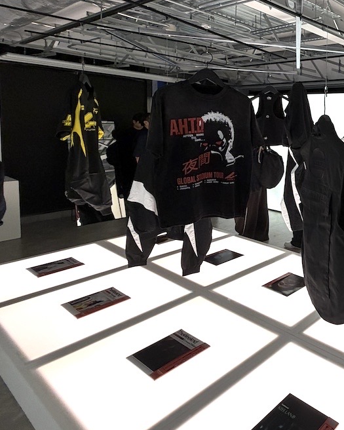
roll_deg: +0.8
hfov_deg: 43.3
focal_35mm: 25
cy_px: 149
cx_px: 383
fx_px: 318
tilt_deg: -3.1
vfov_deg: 66.6
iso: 80
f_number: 2.2
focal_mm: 2.22
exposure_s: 1/100
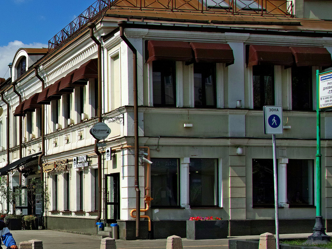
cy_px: 200
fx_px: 681
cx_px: -46
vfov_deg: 20.5
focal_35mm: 71
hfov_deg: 25.2
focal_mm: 24
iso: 100
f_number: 11
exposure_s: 1/250
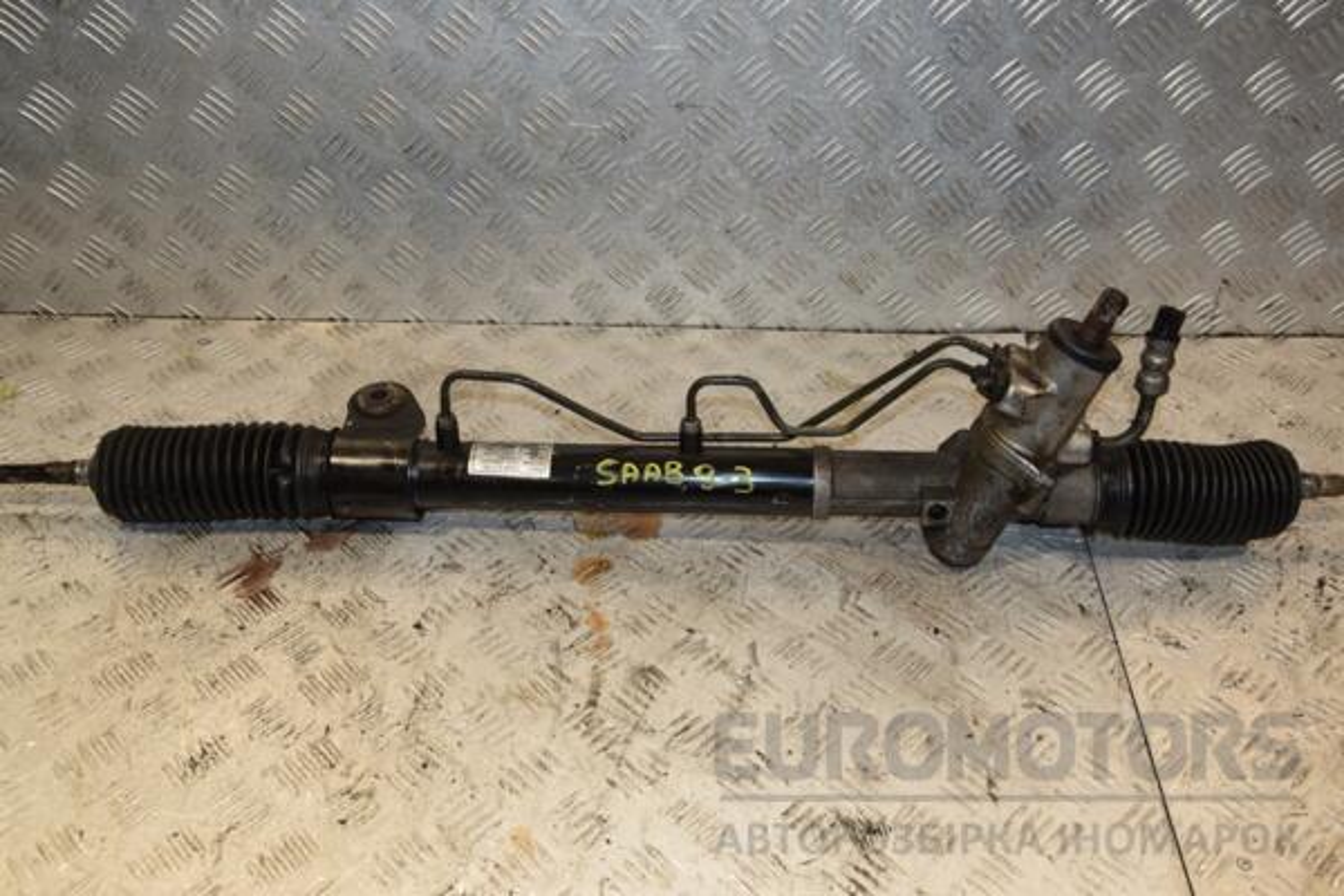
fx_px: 1400
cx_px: 672
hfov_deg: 51.3
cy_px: 448
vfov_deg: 35.5
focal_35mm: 38
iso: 800
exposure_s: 1/200
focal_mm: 25
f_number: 7.1
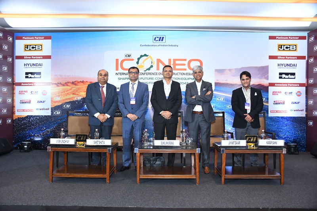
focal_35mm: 30
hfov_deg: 61.9
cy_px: 106
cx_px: 158
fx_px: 264
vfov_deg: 43.6
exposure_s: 1/125
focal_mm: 20
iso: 1600
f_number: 4
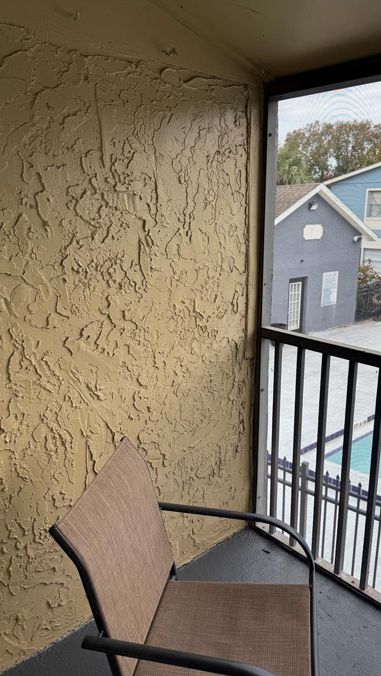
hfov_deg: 42.7
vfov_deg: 69.8
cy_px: 347
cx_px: 224
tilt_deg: -12.9
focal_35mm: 27
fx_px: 485
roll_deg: +0.4
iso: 80
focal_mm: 6.76
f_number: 1.78
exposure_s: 1/393
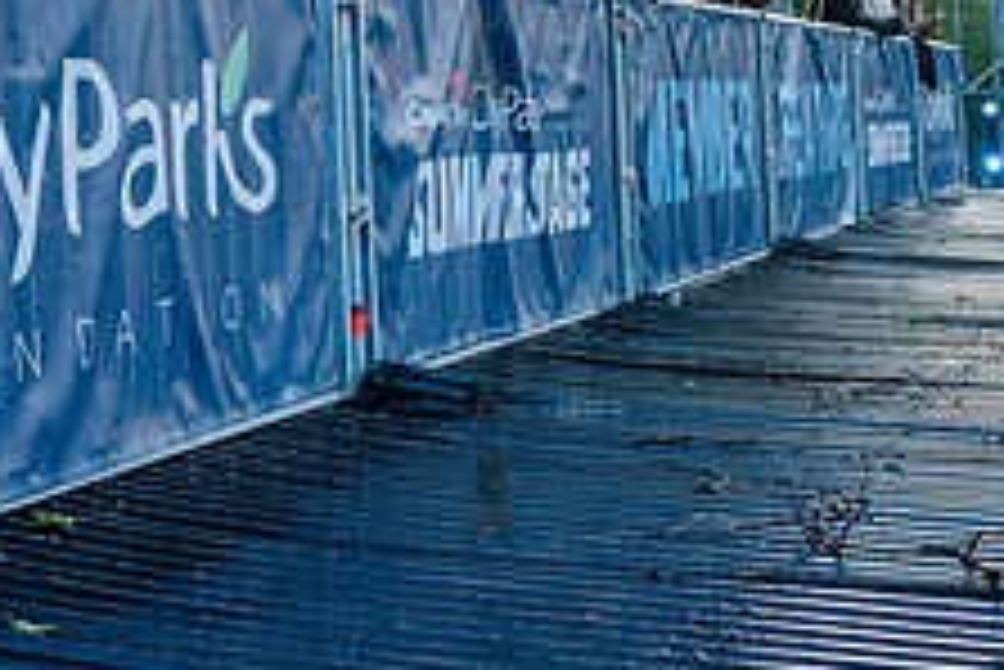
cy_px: 29
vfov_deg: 15.8
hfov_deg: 23.9
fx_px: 2372
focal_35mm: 85
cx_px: 486
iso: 3200
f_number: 5.6
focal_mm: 32
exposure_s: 1/500
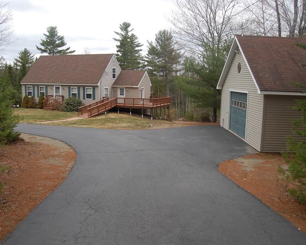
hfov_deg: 57.2
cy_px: 121
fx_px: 281
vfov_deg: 47.1
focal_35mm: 31
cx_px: 154
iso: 400
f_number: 10
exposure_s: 1/200
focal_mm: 18
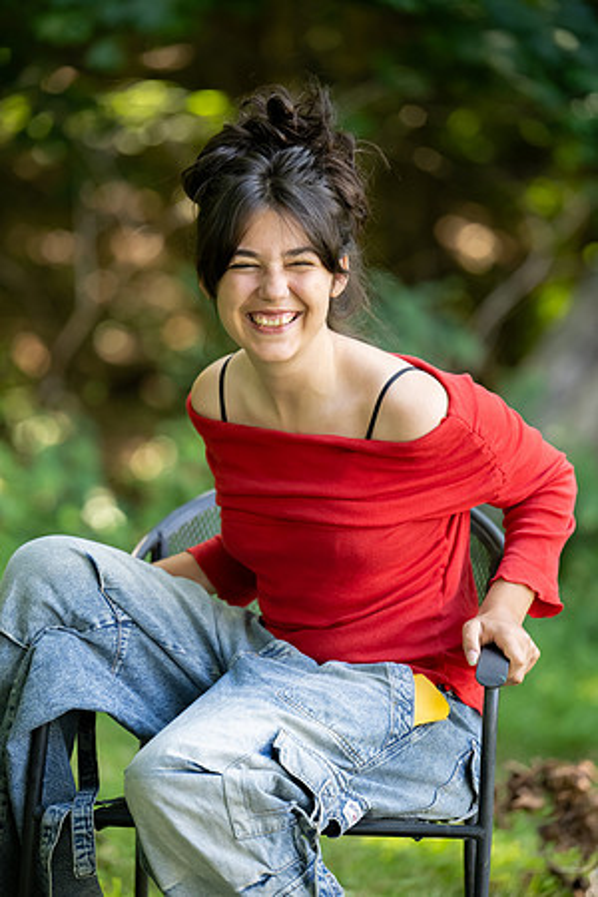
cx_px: 299
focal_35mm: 145
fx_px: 3613
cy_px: 448
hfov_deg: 9.5
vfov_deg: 14.2
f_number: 3.2
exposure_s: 1/500
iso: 1250
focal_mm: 145
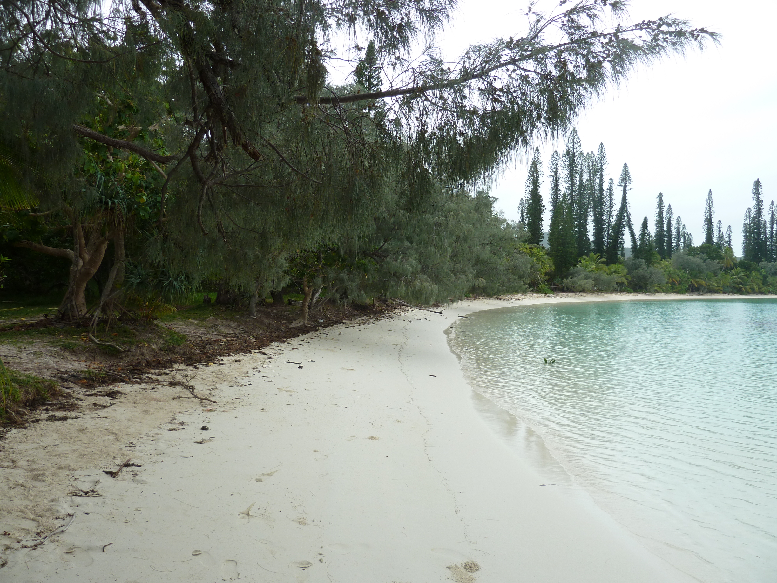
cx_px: 388
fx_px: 561
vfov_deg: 54.9
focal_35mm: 25
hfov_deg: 69.4
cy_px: 292
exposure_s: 1/80
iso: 80
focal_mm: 4.1
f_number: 3.3
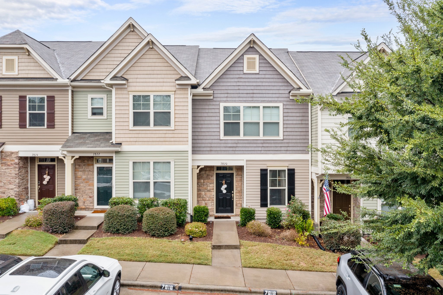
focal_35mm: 28
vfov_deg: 46.4
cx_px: 222
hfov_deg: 65.5
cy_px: 148
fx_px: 344
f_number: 8
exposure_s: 1/100
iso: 100
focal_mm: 10.26
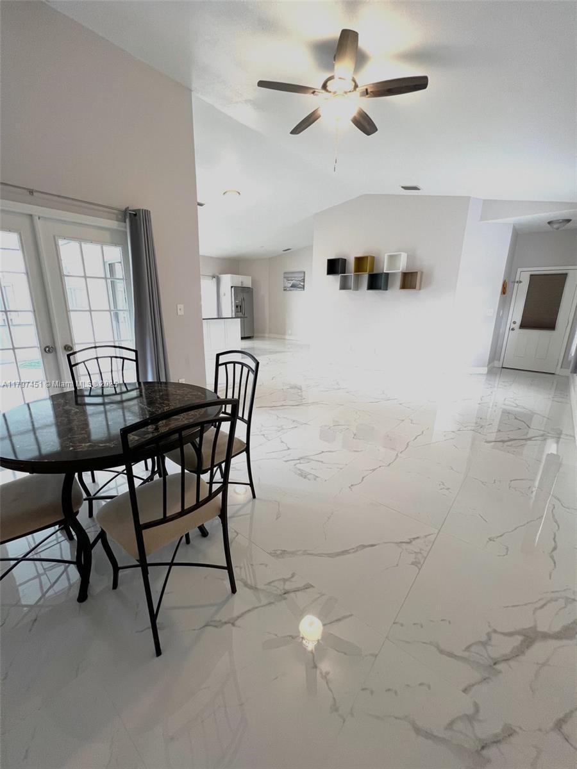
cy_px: 384
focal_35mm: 13
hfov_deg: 89.9
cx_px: 288
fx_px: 289
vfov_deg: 106.2
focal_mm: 1.57
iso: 125
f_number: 1.8
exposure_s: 1/60
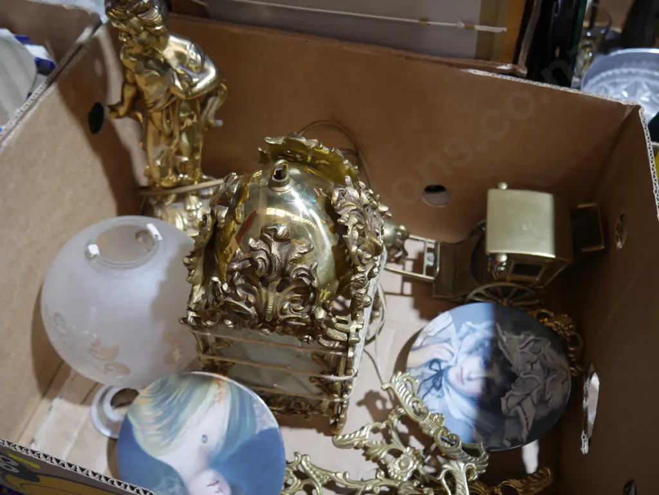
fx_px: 609
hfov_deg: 56.8
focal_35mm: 32
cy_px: 248
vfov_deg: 44.2
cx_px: 330
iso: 320
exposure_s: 1/60
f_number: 3.6
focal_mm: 16
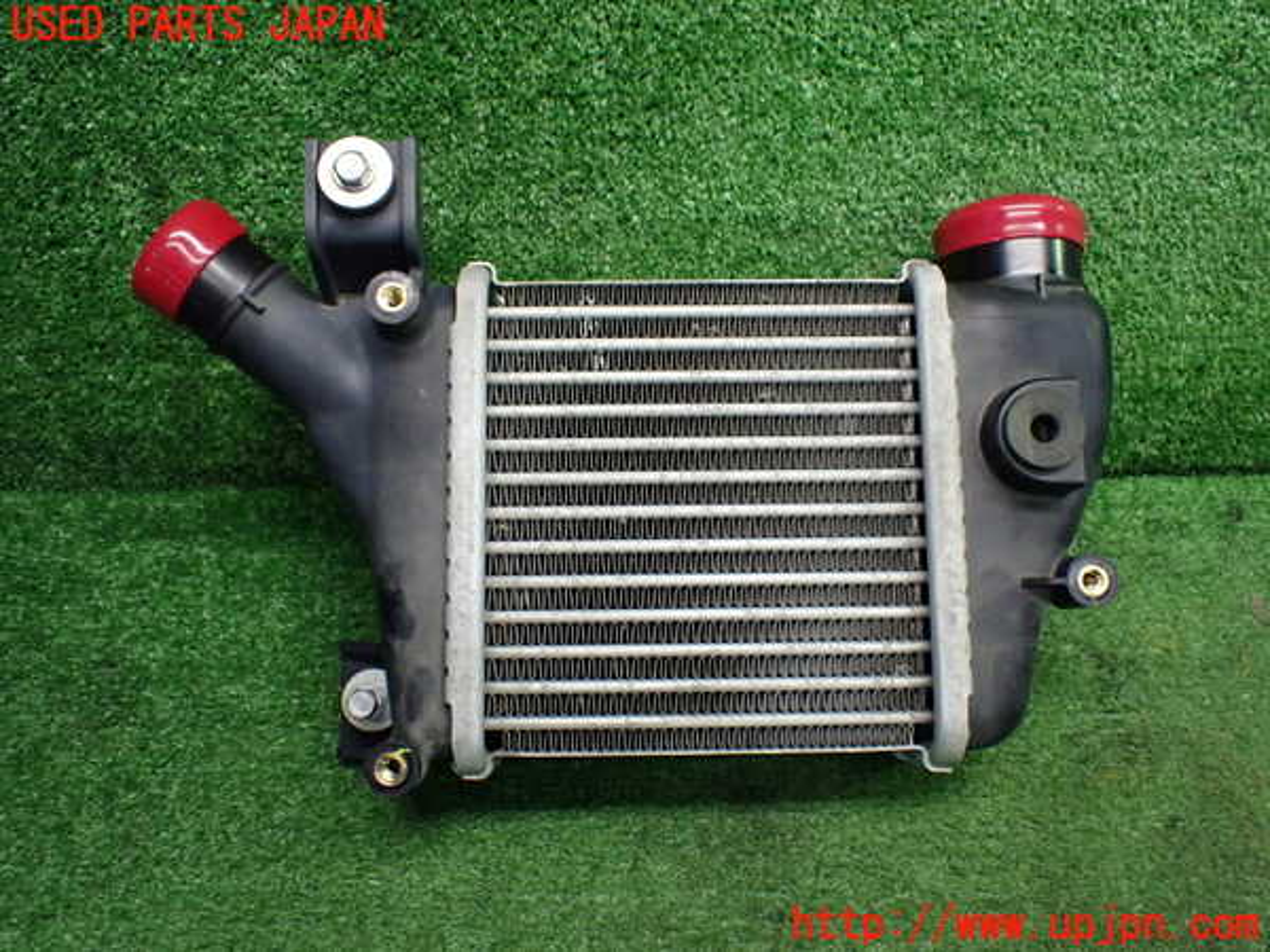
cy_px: 476
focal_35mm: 30
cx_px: 635
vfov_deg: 46.8
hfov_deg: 60.0
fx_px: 1101
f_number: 2.3
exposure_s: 1/125
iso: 640
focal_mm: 5.4
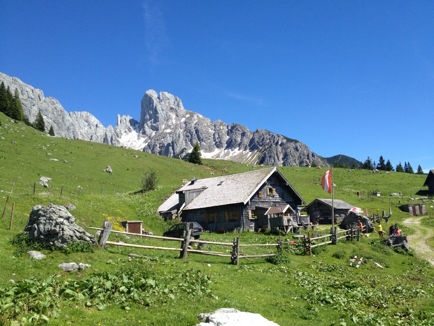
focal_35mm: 35
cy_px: 163
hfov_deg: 52.6
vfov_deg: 40.7
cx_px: 217
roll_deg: +3.5
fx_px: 439
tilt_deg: +8.2
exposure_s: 1/1175
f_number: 2.4
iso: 50
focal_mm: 4.28
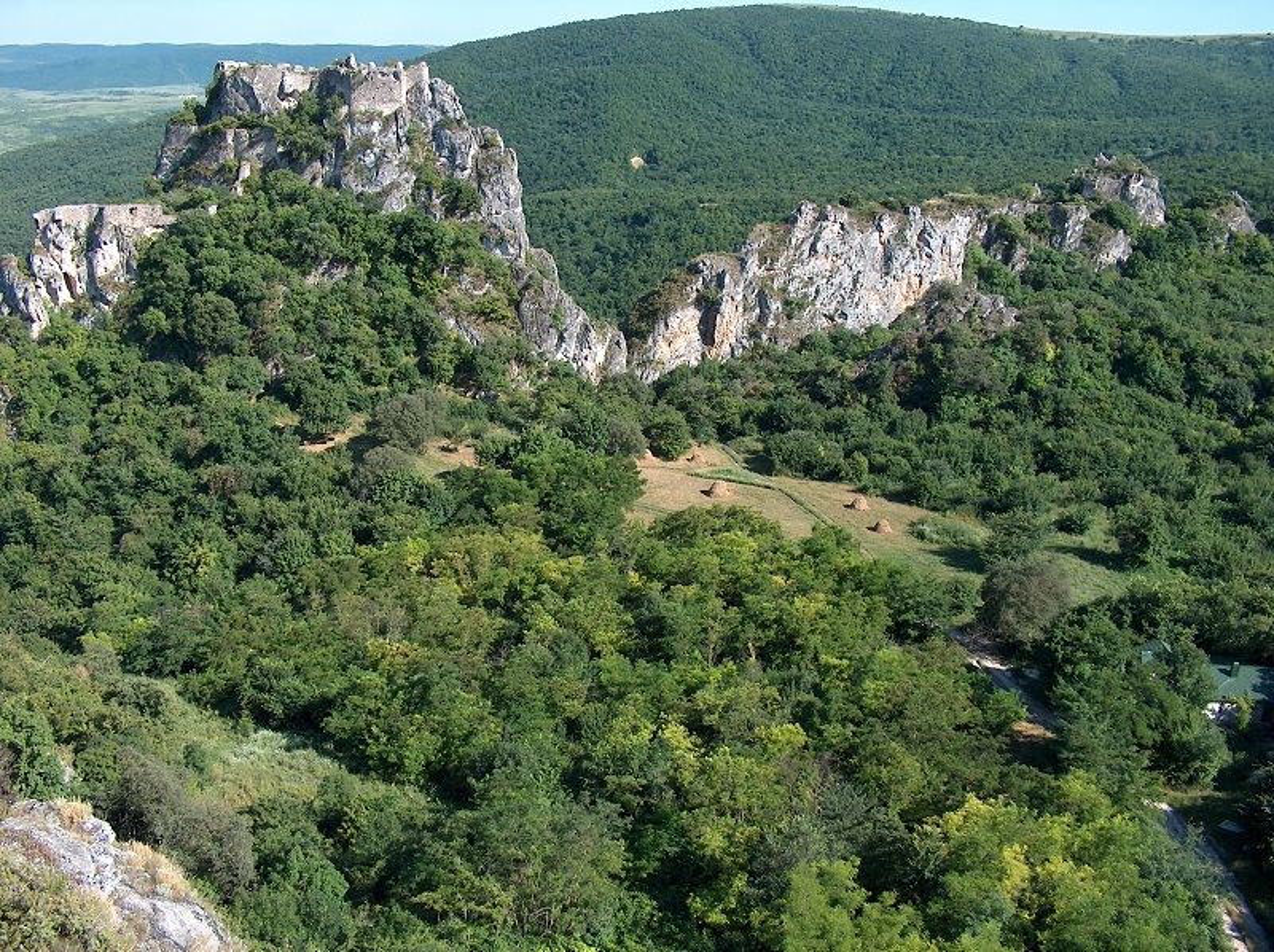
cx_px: 637
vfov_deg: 38.6
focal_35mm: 37
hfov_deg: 50.2
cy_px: 476
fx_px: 1360
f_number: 4.8
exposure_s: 1/342
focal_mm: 7.6
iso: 100
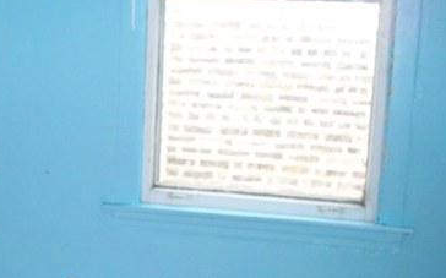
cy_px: 205
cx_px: 61
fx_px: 838
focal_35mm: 69
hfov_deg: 28.8
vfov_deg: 18.7
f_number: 3.4
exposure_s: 1/30
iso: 200
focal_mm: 7.9
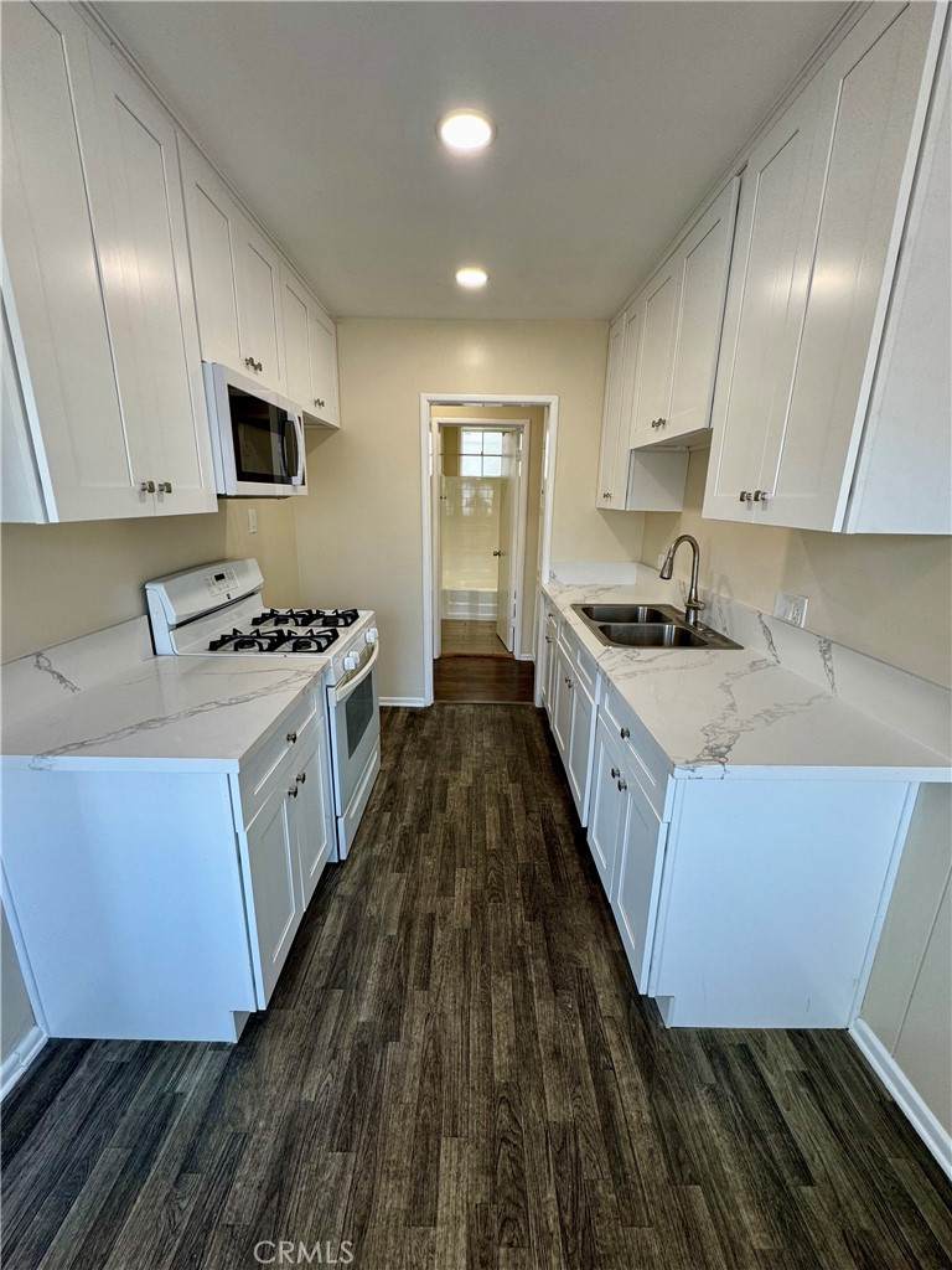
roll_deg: -0.7
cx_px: 476
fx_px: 513
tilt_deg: -16.3
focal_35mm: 14
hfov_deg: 85.7
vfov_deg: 102.1
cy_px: 635
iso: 100
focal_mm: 2.22
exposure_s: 1/120
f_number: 2.2
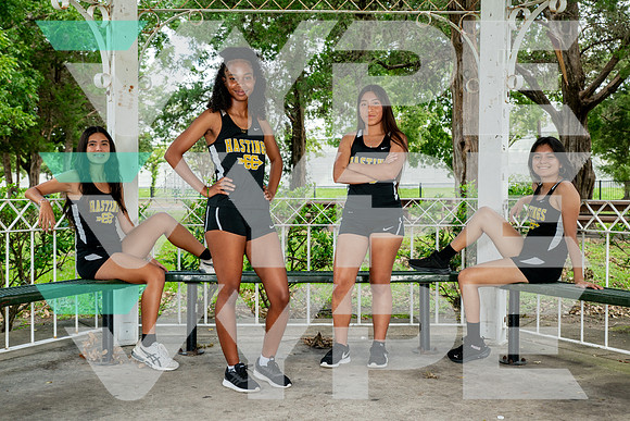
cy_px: 210
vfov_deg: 27.9
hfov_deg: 40.9
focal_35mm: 48
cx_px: 315
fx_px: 845
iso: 250
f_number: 7.1
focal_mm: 46
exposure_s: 1/200
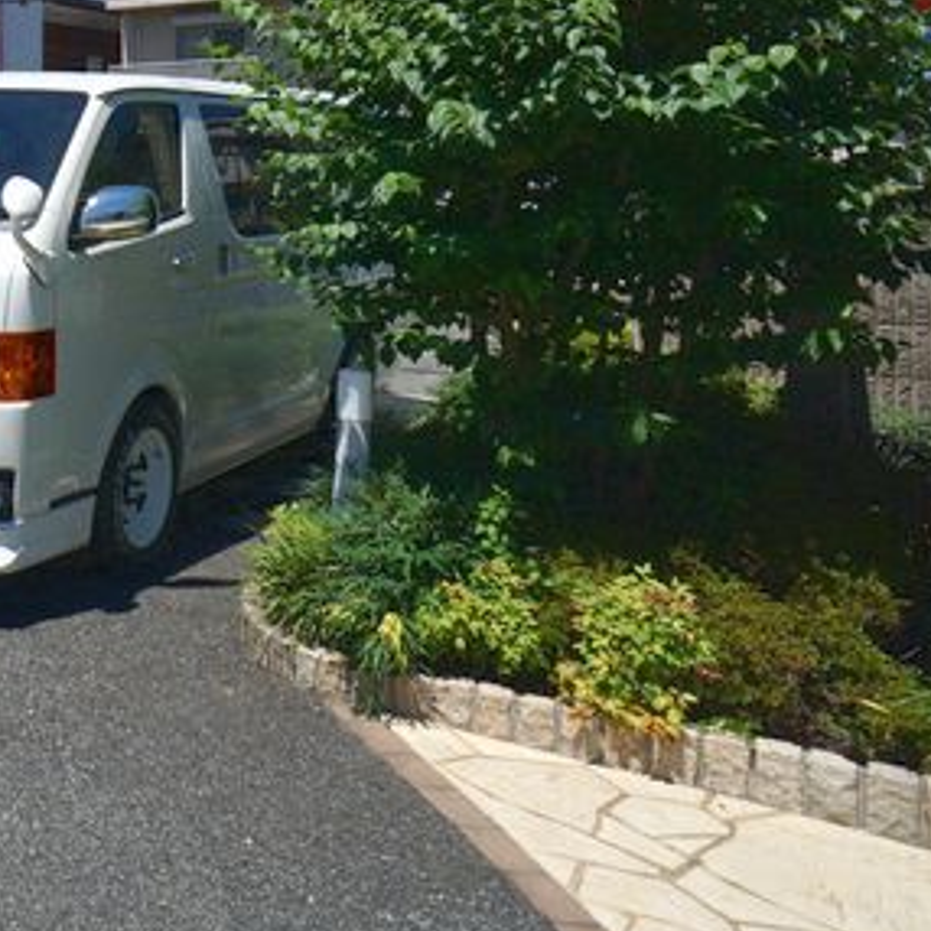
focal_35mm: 57
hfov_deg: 25.6
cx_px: -293
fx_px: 1734
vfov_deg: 29.3
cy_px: 166
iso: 100
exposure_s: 1/200
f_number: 11
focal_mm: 16
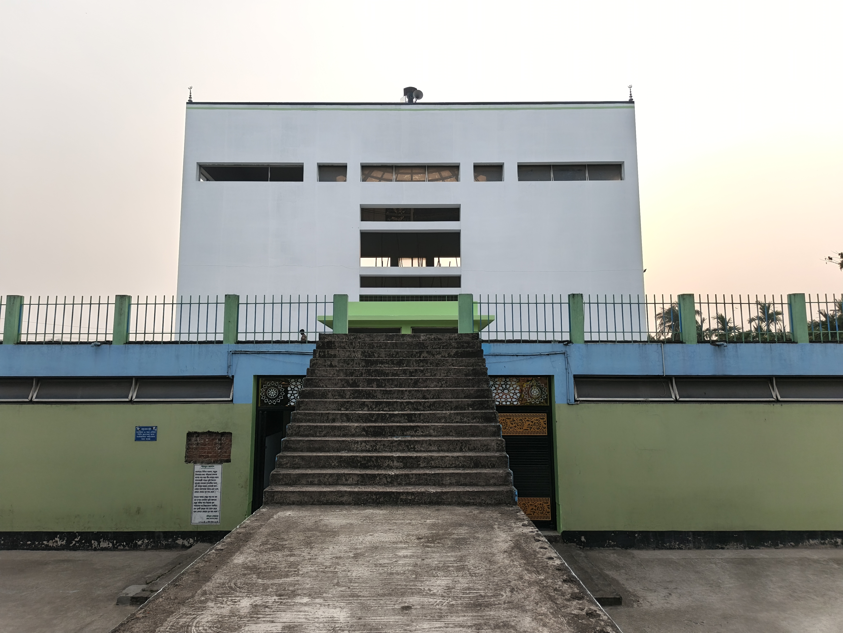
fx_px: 560
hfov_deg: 73.9
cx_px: 422
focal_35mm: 23
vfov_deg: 58.9
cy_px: 316
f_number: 1.8
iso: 50
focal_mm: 5.56
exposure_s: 1/548
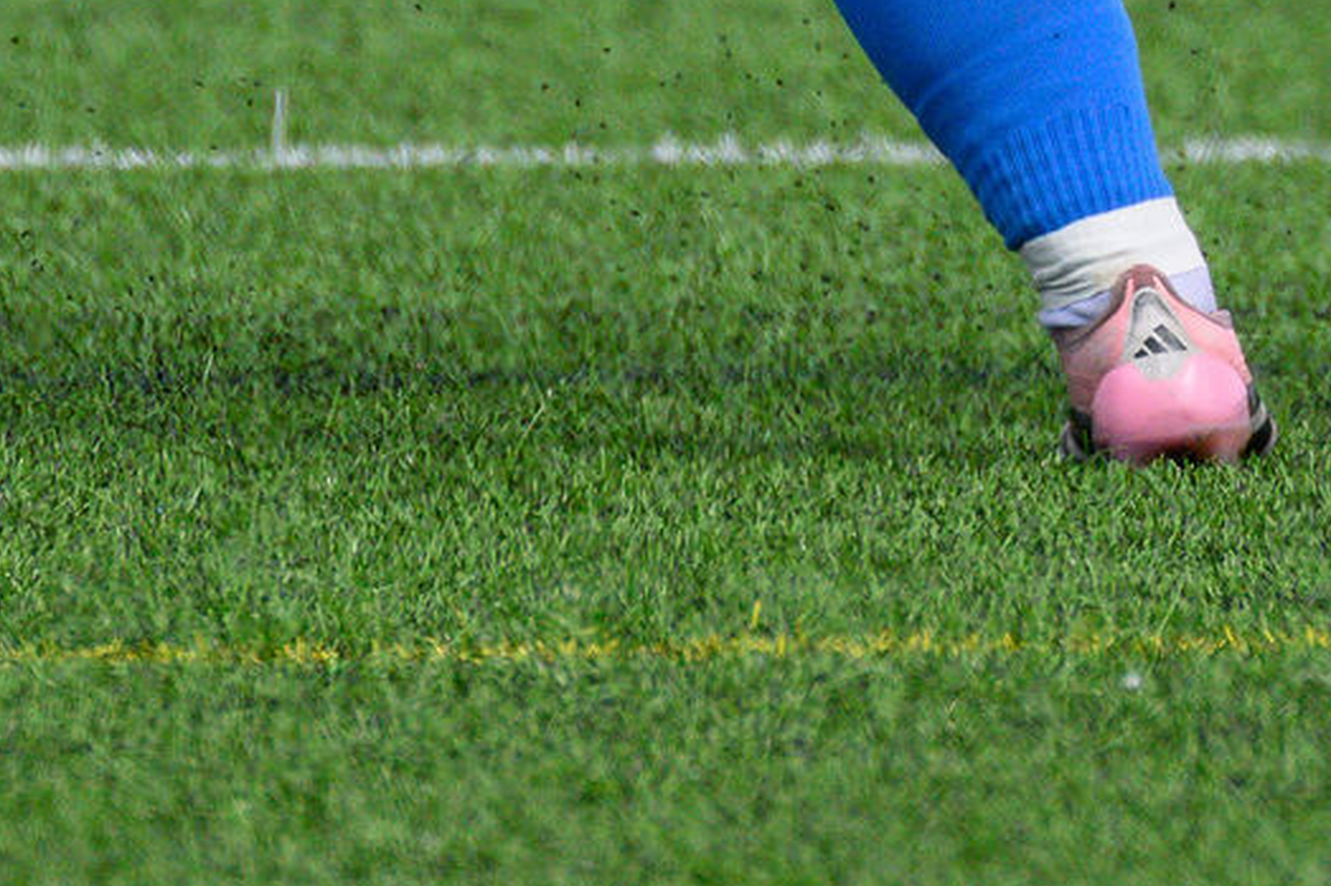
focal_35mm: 2282
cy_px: -1996
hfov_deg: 0.9
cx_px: 1883
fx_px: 84339
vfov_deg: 0.6
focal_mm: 330
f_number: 5.3
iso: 500
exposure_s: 1/2000
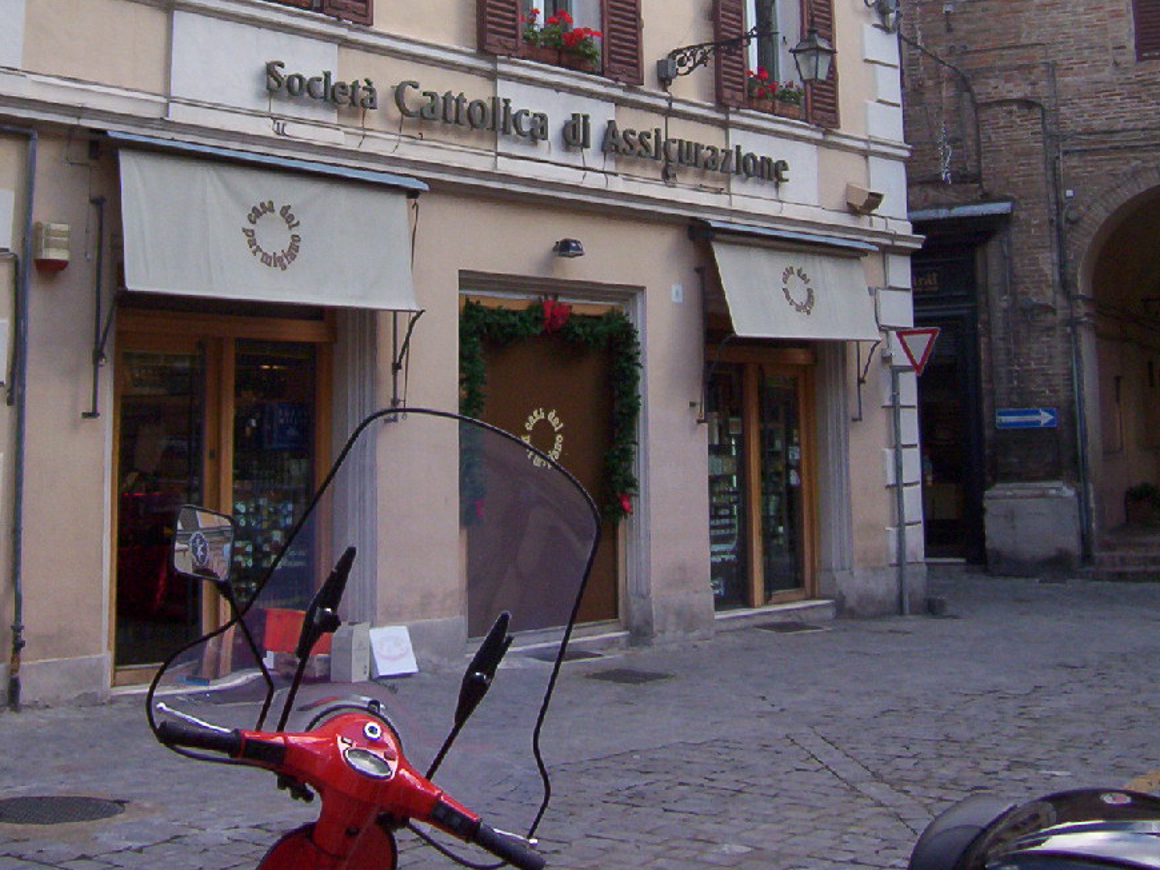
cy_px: 89
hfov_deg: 38.9
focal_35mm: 49
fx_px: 1642
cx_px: 579
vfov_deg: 28.5
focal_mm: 5.54
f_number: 2.76
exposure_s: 1/320
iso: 100
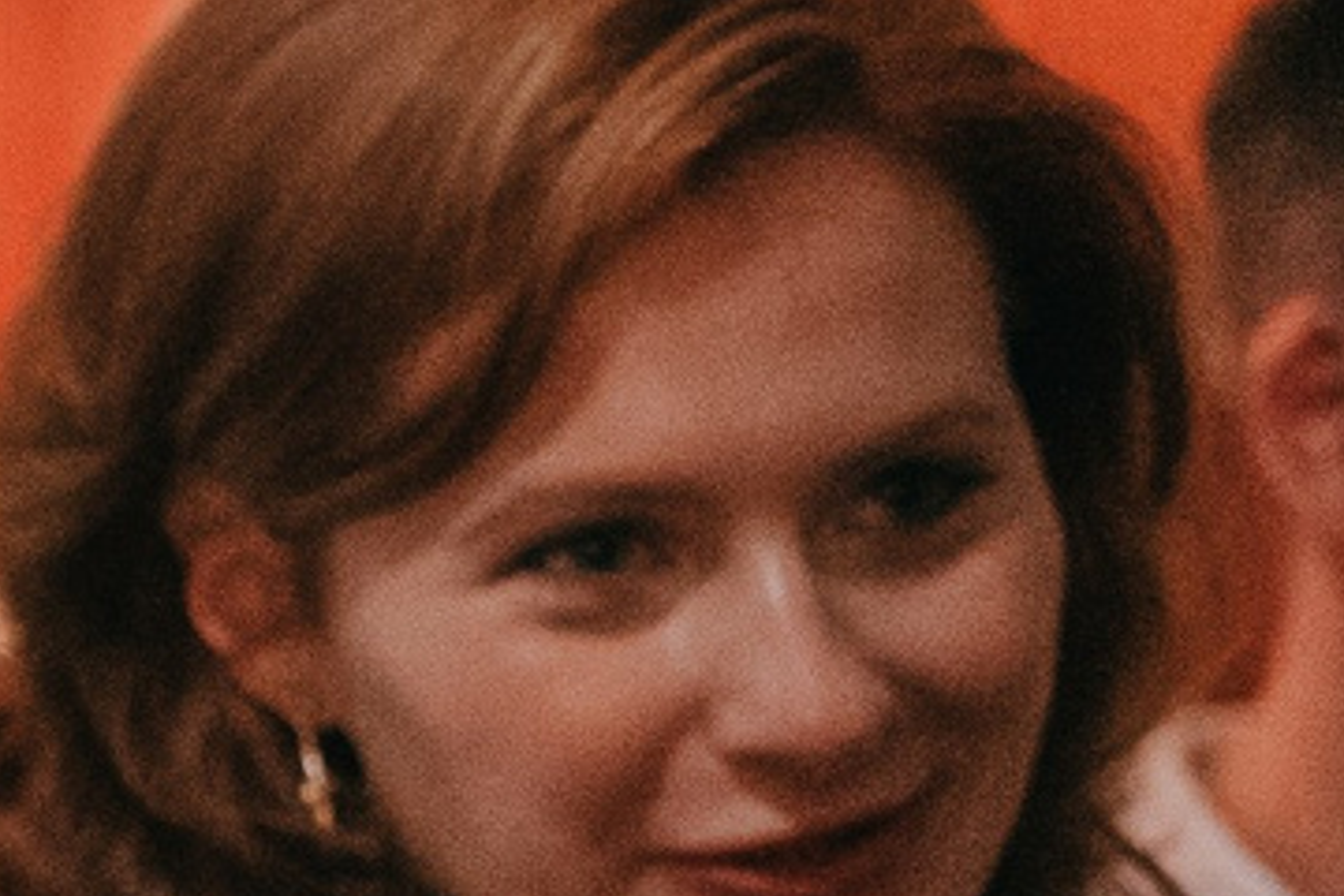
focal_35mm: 249
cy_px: 1241
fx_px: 9295
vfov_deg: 5.5
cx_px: -3073
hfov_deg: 7.1
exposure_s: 1/200
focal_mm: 35
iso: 3200
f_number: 2
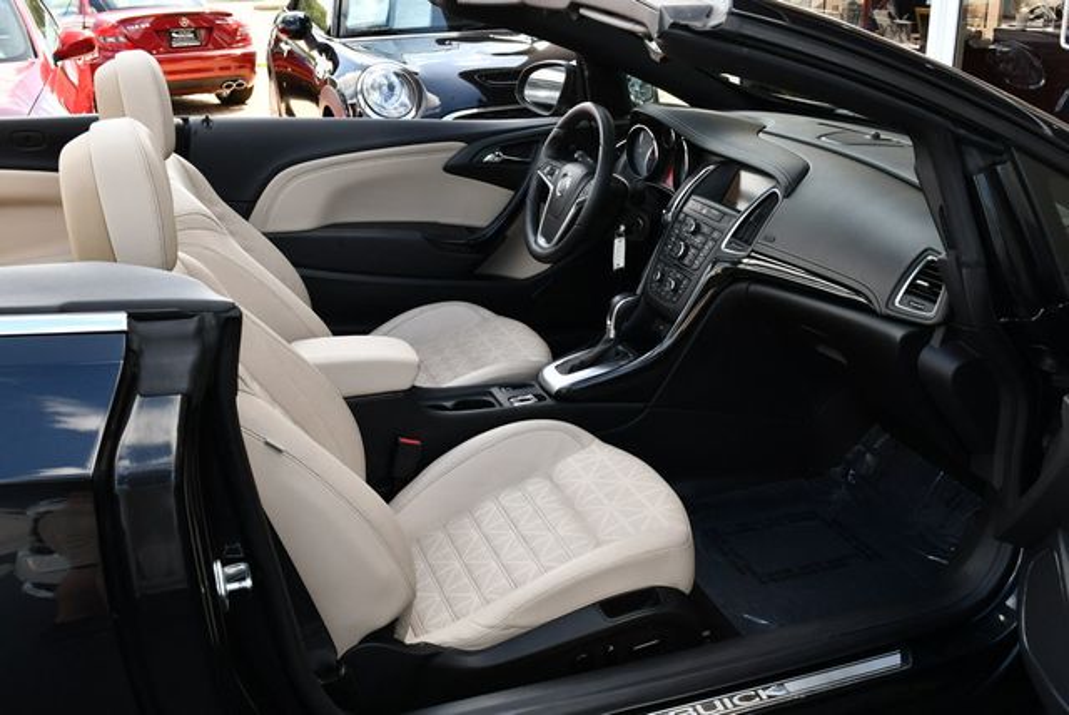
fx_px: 1070
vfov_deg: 36.9
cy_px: 358
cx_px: 534
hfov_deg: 53.1
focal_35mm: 36
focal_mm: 18
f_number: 5.6
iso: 200
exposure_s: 1/250
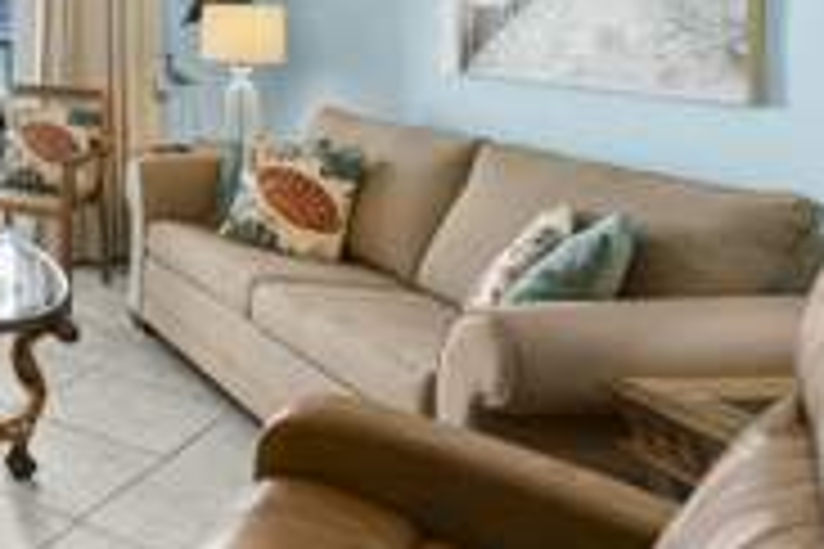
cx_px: -216
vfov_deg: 28.6
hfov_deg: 34.0
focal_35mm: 44
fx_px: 997
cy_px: -18
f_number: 8
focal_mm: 16.6
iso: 400
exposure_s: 1/8
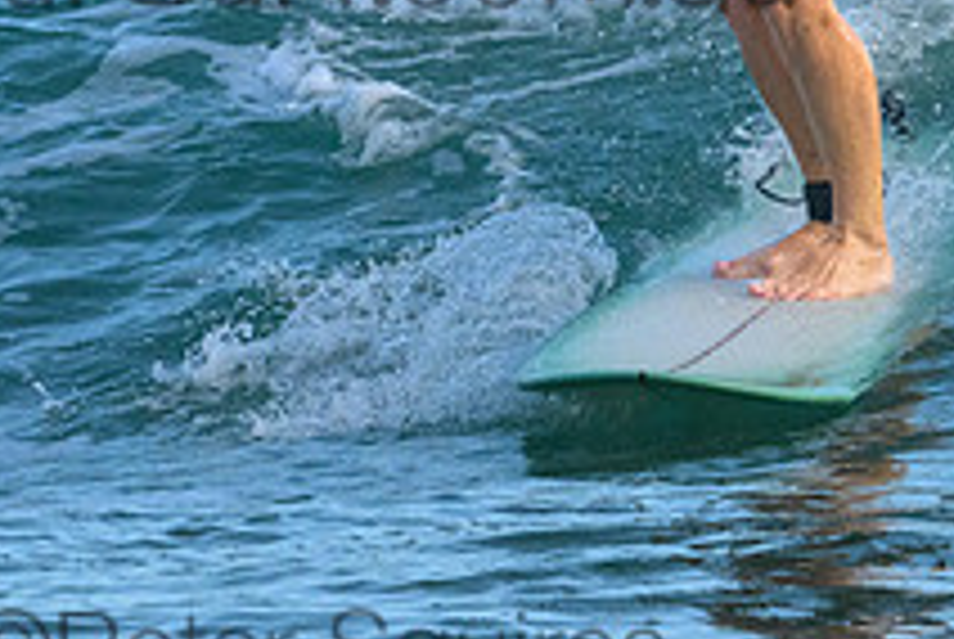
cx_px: 320
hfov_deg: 1.5
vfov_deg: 1.0
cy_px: -97
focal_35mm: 1392
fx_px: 36939
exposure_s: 1/2000
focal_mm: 510
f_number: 11
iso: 3600
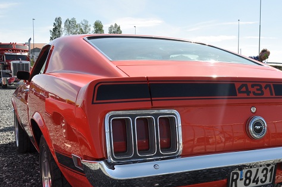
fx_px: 344
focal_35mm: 44
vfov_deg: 30.1
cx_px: 211
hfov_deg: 43.2
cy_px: 135
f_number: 13
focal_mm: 18
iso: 200
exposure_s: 1/160
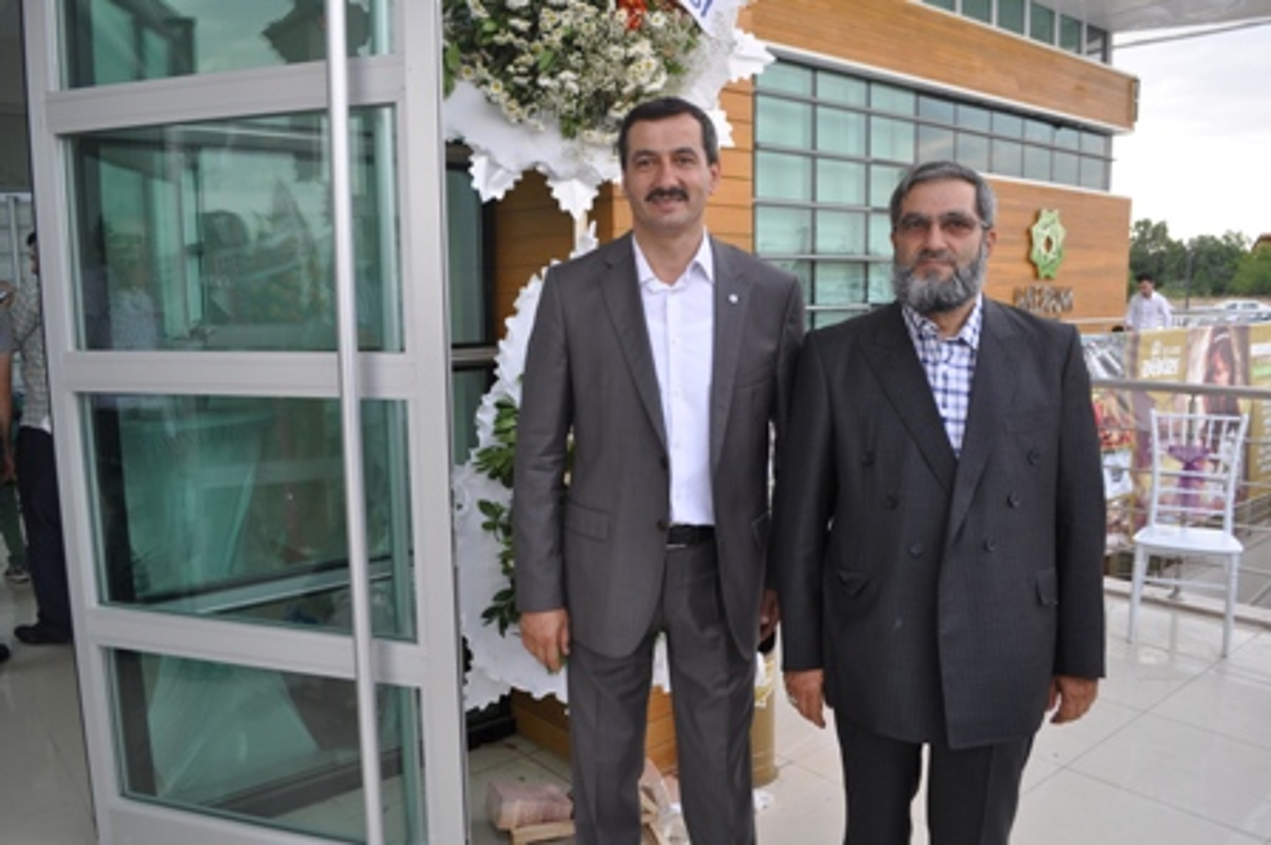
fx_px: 953
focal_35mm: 27
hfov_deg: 67.4
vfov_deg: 47.9
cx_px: 636
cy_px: 422
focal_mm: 18
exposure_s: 1/125
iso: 200
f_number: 5.6
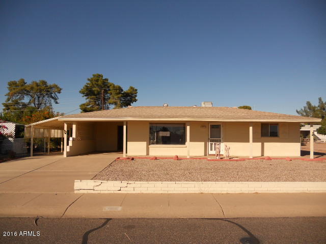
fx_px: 254
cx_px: 163
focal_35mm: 27
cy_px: 122
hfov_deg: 65.3
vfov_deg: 51.4
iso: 80
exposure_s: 1/320
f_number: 8
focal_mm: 4.9
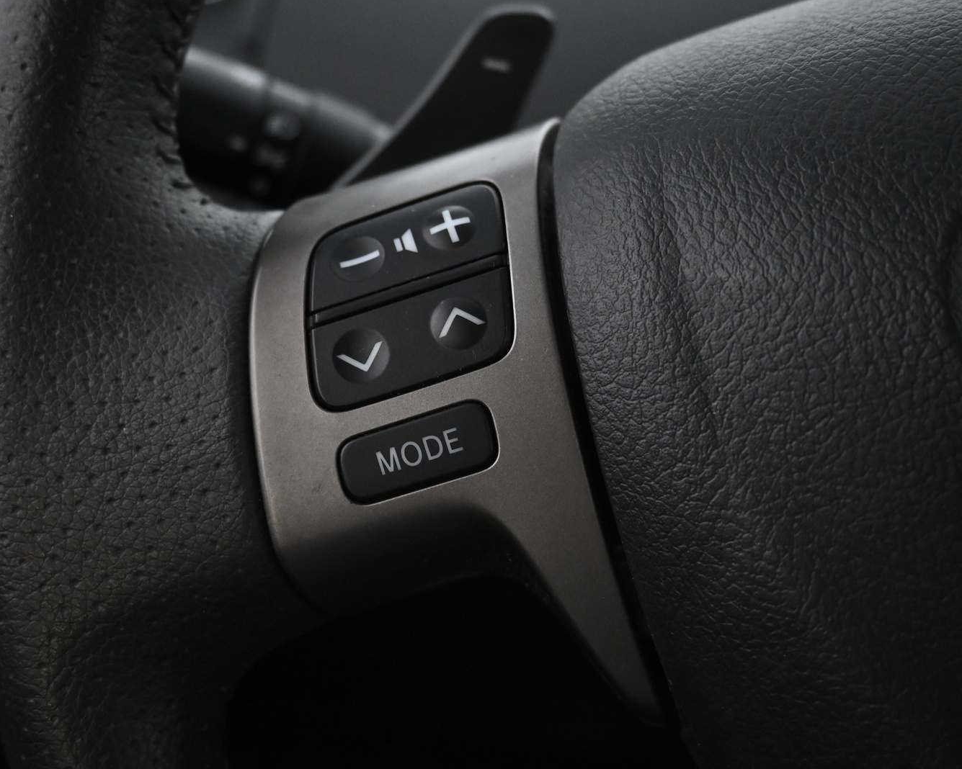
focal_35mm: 41
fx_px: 1167
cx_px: 456
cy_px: 386
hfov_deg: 44.8
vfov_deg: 36.5
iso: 2800
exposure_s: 1/40
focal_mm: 24
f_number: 4.2
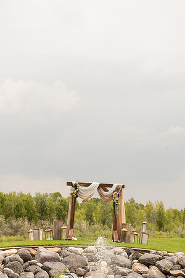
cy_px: 139
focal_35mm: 70
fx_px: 540
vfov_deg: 28.8
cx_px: 92
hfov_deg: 19.5
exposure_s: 1/320
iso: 250
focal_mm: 70
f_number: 7.1
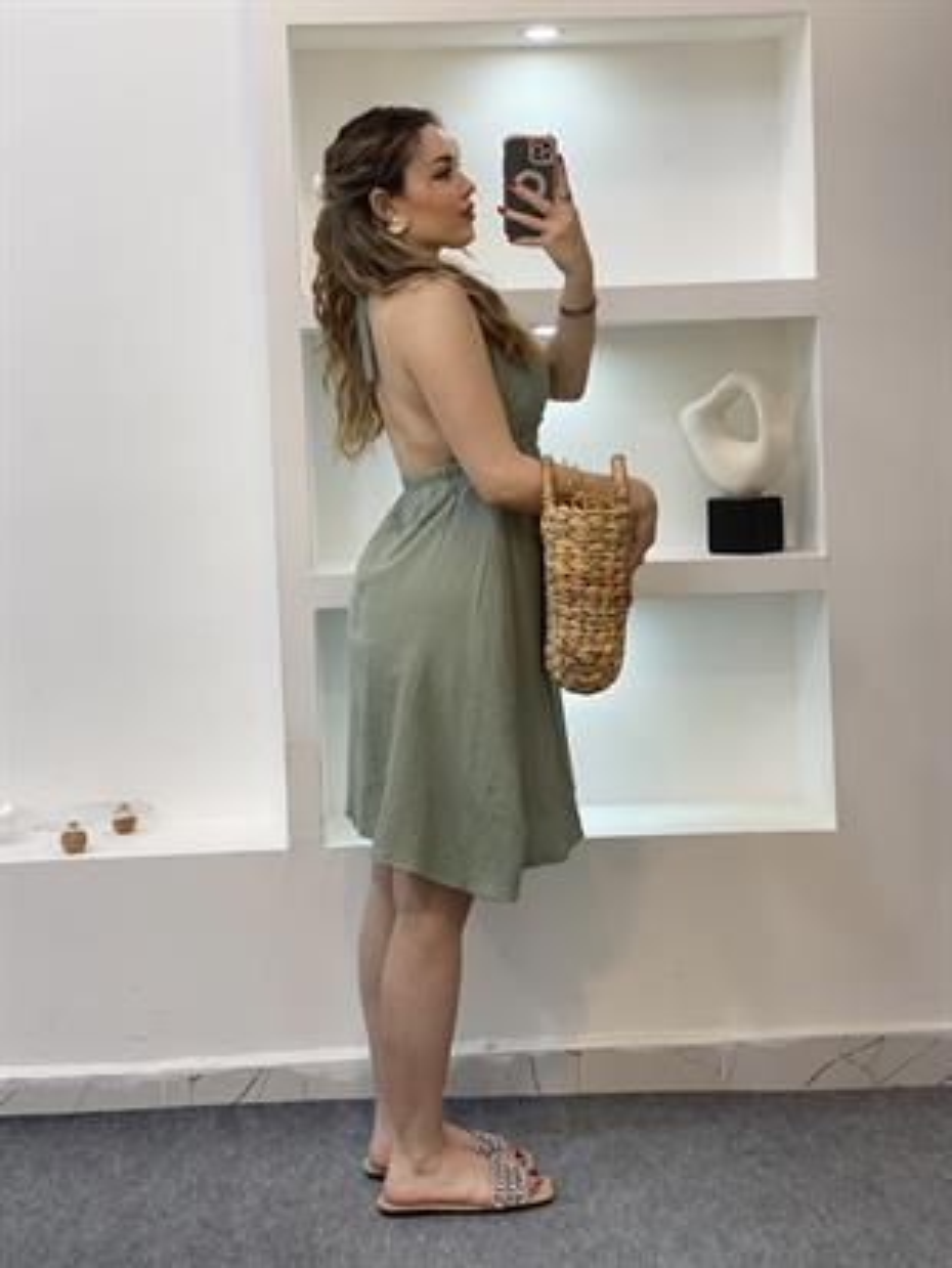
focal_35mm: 52
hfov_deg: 28.0
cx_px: 476
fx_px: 1906
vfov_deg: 36.8
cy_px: 634
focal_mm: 6
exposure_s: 1/100
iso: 80
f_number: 2
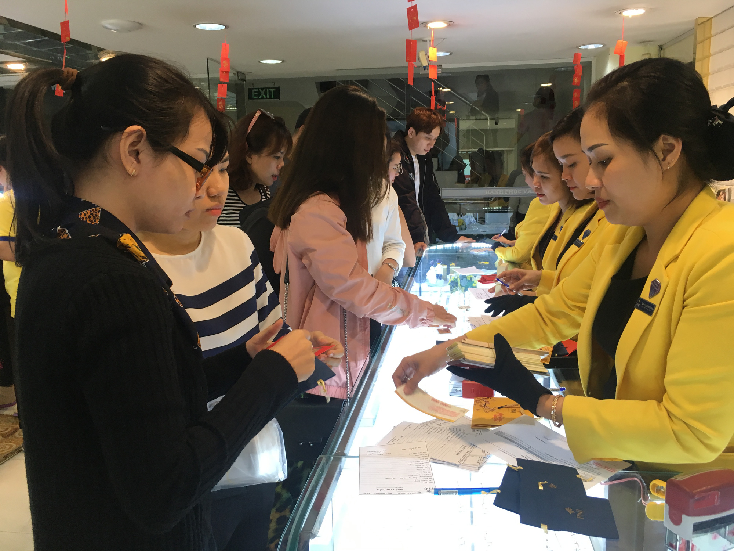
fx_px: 615
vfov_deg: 48.2
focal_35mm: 29
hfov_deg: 61.7
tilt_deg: -8.5
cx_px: 367
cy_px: 276
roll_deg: +1.1
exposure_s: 1/33
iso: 40
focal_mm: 4.15
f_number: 2.2
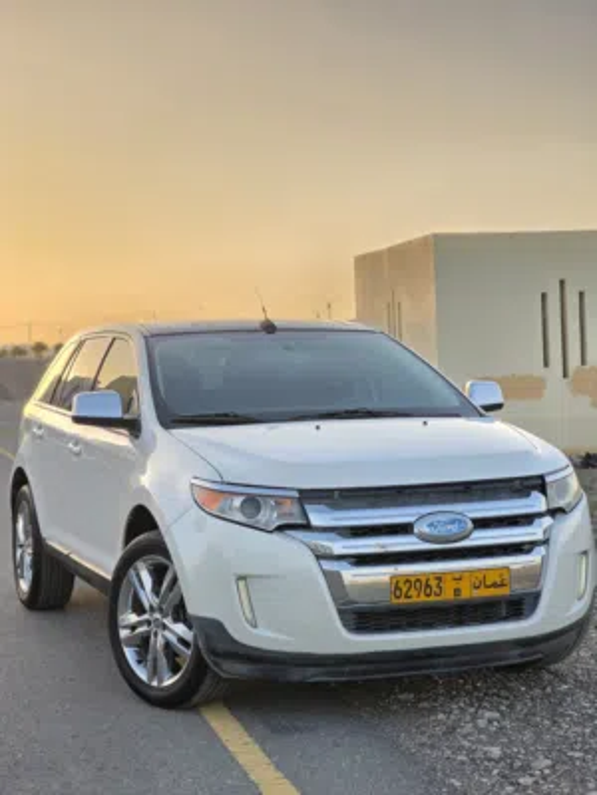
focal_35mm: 69
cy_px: 398
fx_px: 1587
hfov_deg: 21.3
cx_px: 298
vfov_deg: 28.2
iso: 50
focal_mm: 7.9
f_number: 2.4
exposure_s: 1/203
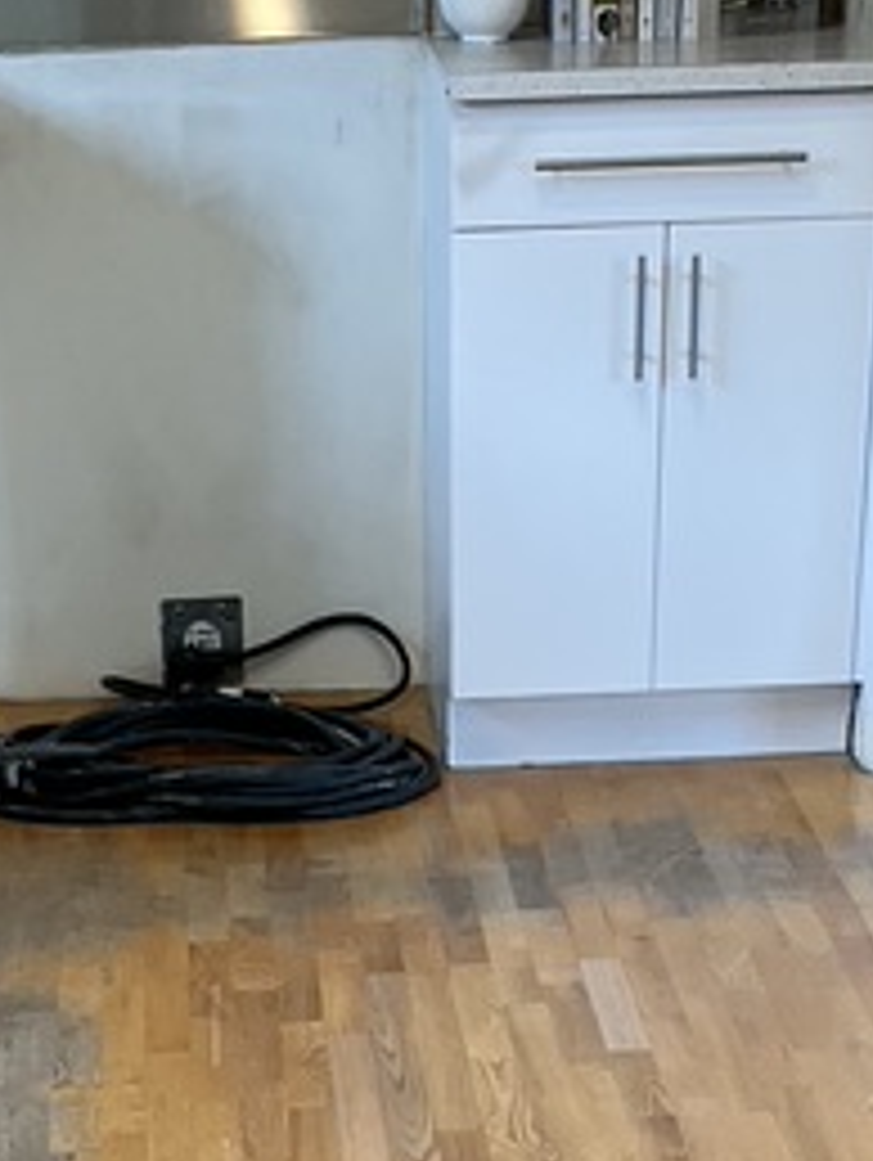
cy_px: 2268
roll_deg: +2.7
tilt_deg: -35.0
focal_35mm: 103
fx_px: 3458
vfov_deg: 15.5
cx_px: 261
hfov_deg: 14.4
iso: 125
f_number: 1.6
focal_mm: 5.1
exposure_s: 1/120
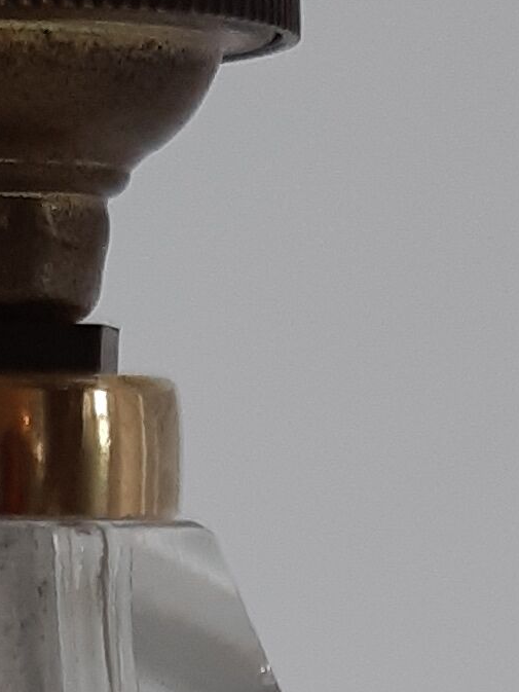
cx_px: -39
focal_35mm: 178
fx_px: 3557
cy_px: 1539
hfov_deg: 8.3
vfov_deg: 10.0
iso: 80
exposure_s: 1/50
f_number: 1.7
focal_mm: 3.92
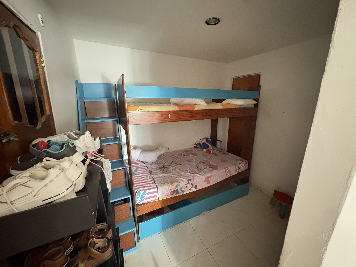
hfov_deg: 102.1
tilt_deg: -12.1
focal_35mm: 14
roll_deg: +0.2
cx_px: 178
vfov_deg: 85.7
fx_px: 144
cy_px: 134
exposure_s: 1/22
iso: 2000
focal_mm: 2.22
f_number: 2.2
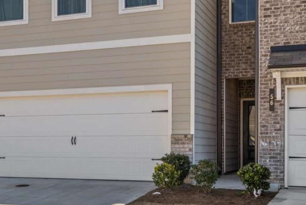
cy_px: 93
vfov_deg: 20.9
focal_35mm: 65
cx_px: 57
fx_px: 553
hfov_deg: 30.1
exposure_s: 1/2000
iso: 1250
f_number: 6.3
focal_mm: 31.5
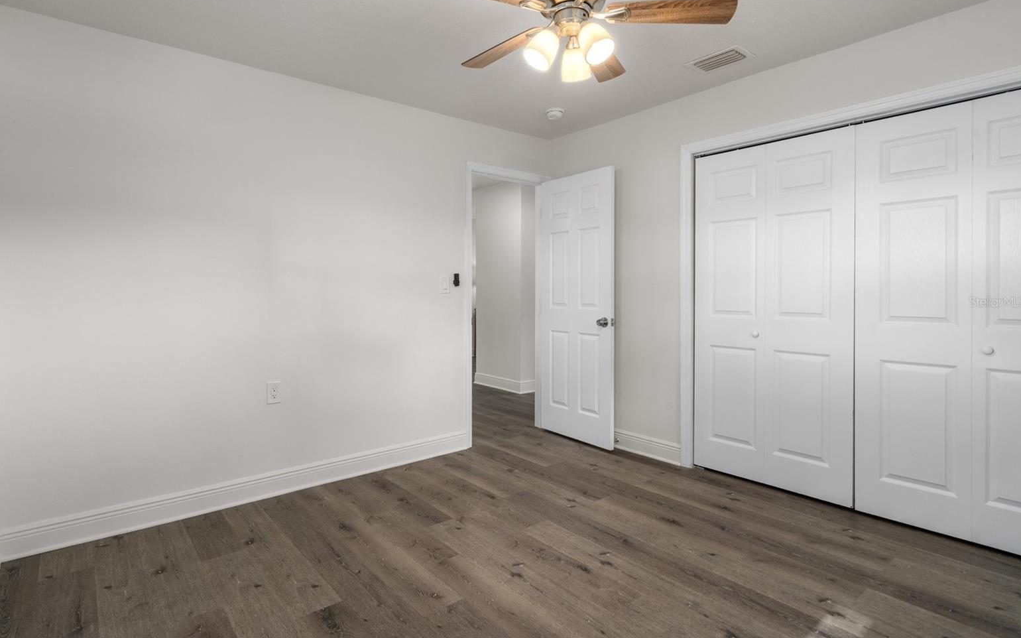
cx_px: 498
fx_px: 501
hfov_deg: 91.1
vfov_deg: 64.9
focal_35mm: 18
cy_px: 302
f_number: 8
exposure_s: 1/4
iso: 320
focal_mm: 17
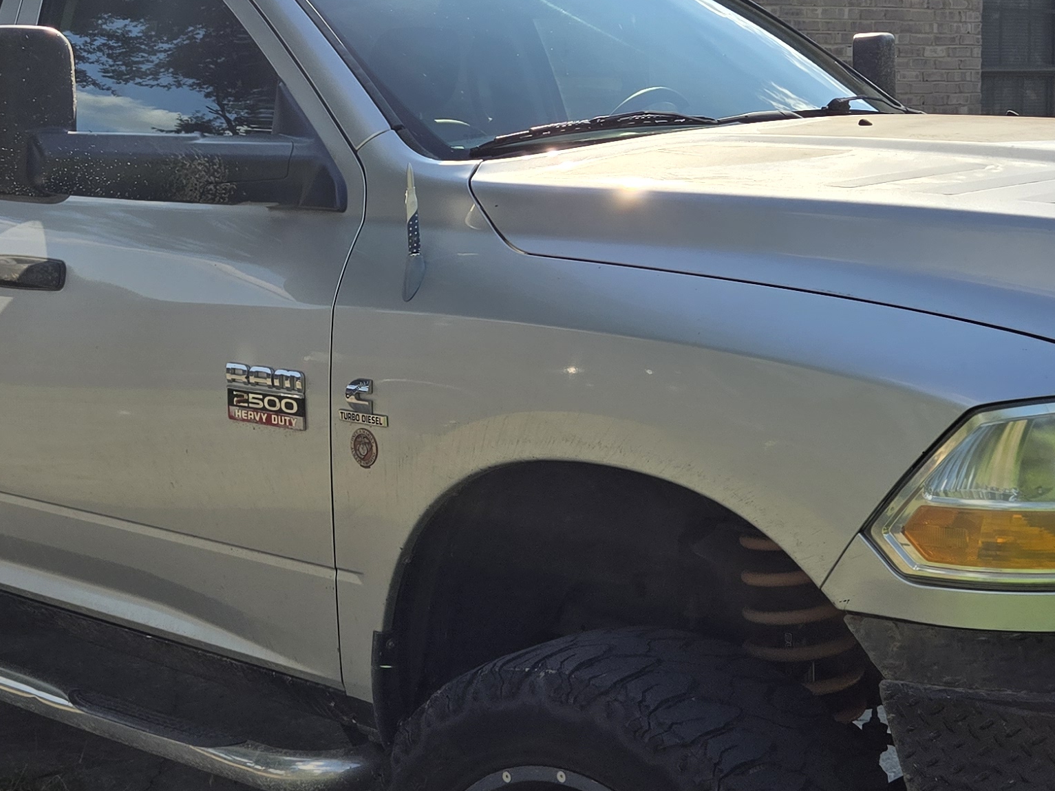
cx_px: 370
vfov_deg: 24.4
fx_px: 1829
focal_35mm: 60
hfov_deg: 32.0
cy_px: 318
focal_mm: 5.4
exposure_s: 1/2835
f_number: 1.8
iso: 25
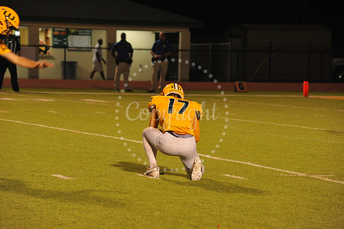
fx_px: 1910
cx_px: 172
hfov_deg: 10.3
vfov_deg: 6.9
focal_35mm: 200
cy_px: 114
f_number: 7.1
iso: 3200
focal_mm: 200
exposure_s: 1/160
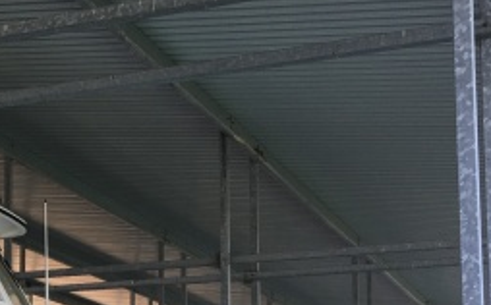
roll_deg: -0.2
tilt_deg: +6.3
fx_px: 1296
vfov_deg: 13.1
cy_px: 361
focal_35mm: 97
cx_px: -73
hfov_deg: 20.3
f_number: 2.2
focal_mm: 4.15
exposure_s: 1/120
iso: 25
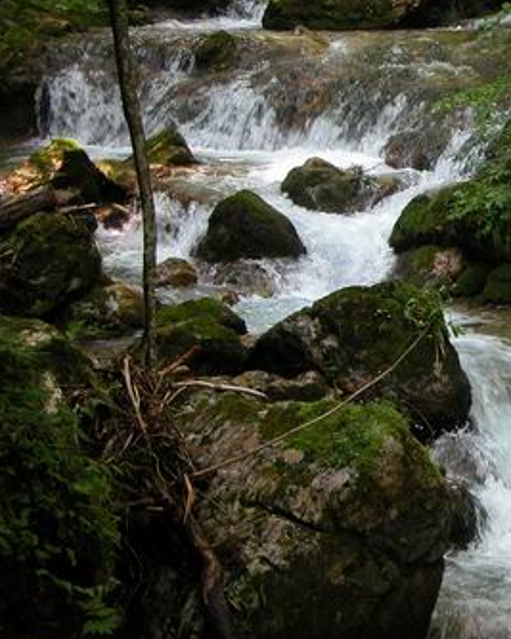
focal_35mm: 116
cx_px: 576
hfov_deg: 13.0
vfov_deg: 16.6
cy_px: 323
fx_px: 2194
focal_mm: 15.7
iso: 100
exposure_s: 1/59.6
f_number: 3.2
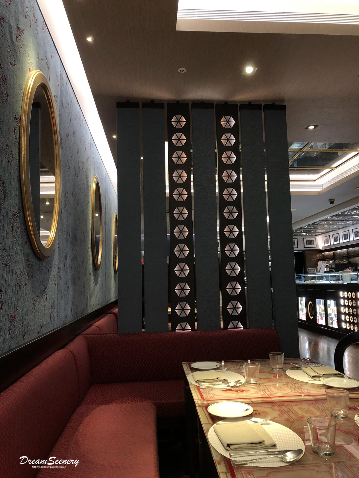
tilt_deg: +5.7
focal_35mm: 28
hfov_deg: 49.7
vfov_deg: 63.4
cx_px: 180
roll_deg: +1.3
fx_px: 387
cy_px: 239
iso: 40
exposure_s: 1/23
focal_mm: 3.99
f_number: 1.8
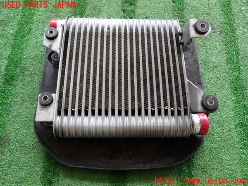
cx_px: 124
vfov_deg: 46.8
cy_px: 93
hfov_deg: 60.0
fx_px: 215
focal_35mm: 30
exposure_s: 1/60
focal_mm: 5.4
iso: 100
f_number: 2.3
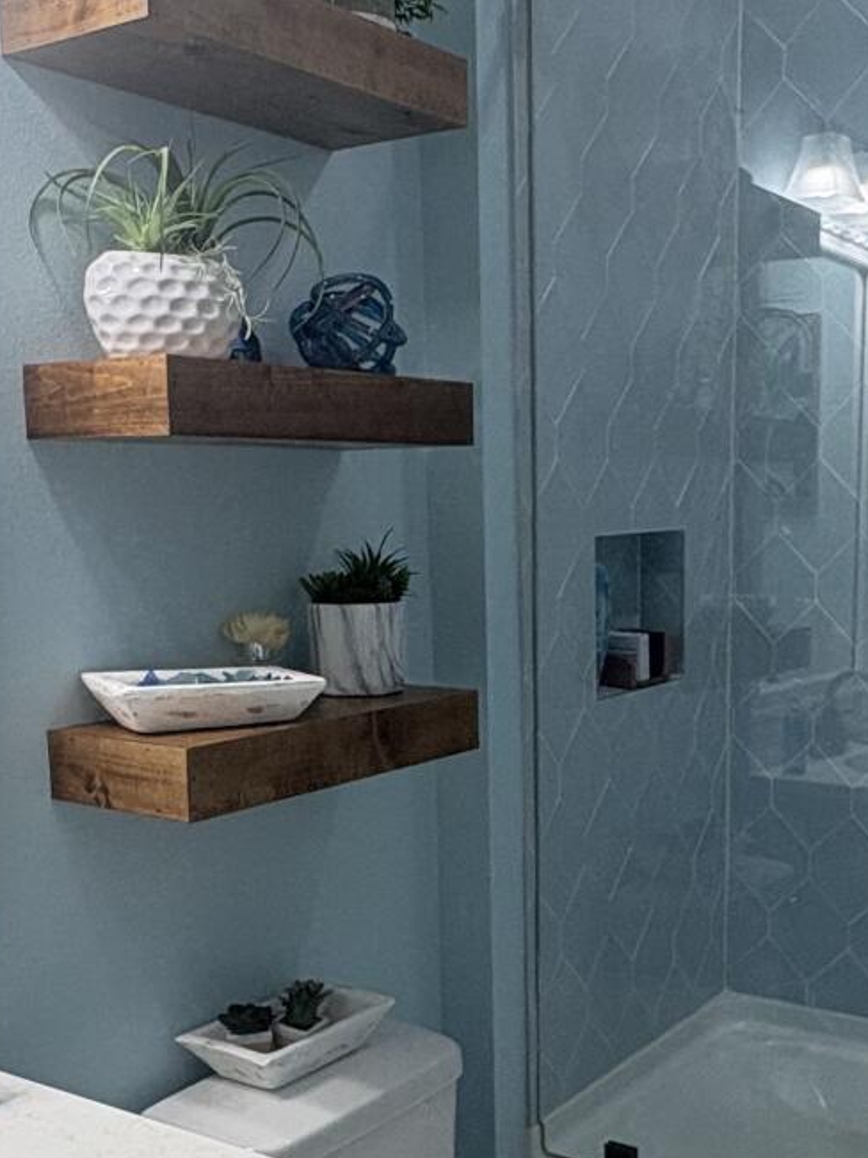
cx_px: 491
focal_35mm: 43
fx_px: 1438
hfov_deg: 33.5
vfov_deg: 43.4
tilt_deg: -7.8
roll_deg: +1.1
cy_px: 751
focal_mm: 2.22
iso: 160
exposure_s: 1/120
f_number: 2.2
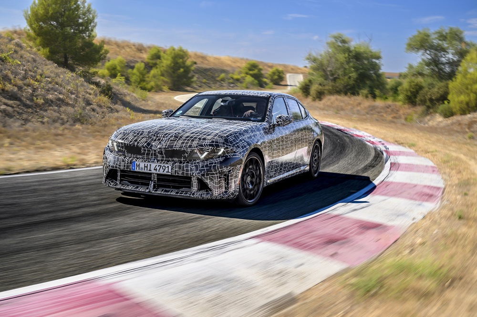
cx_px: 238
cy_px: 158
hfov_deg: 50.7
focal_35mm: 38
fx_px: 503
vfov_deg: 35.0
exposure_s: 1/25
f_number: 6.3
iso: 32
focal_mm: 38
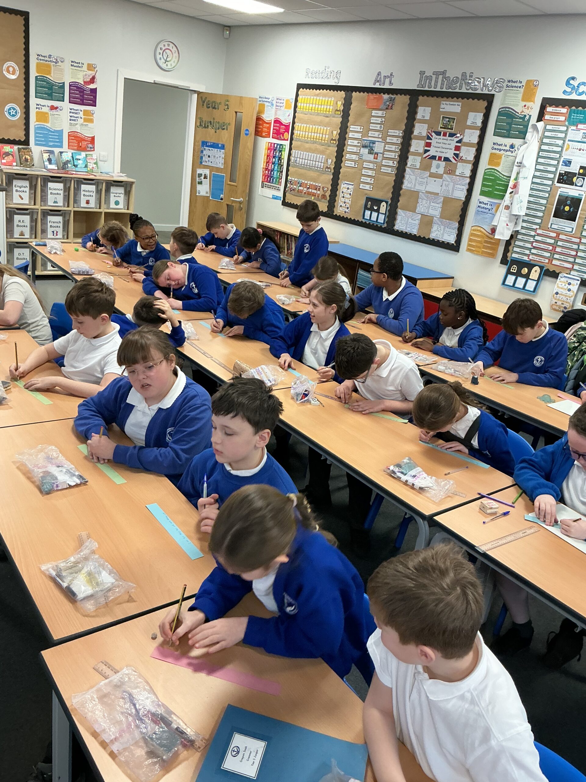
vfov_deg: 61.7
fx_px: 655
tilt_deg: -22.2
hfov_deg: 48.2
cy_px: 391
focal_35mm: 29
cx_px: 293
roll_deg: -7.7
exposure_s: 1/60
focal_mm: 3
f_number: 1.8
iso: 125
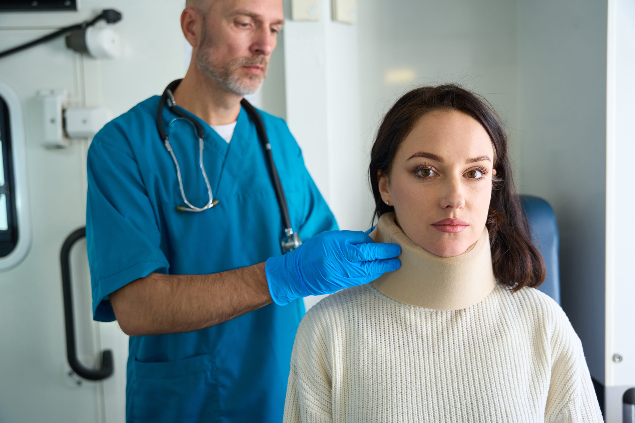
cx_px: 318
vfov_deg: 41.2
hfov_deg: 58.9
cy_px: 212
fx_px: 563
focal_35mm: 32
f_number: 2.8
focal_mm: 31.9
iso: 500
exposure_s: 1/250
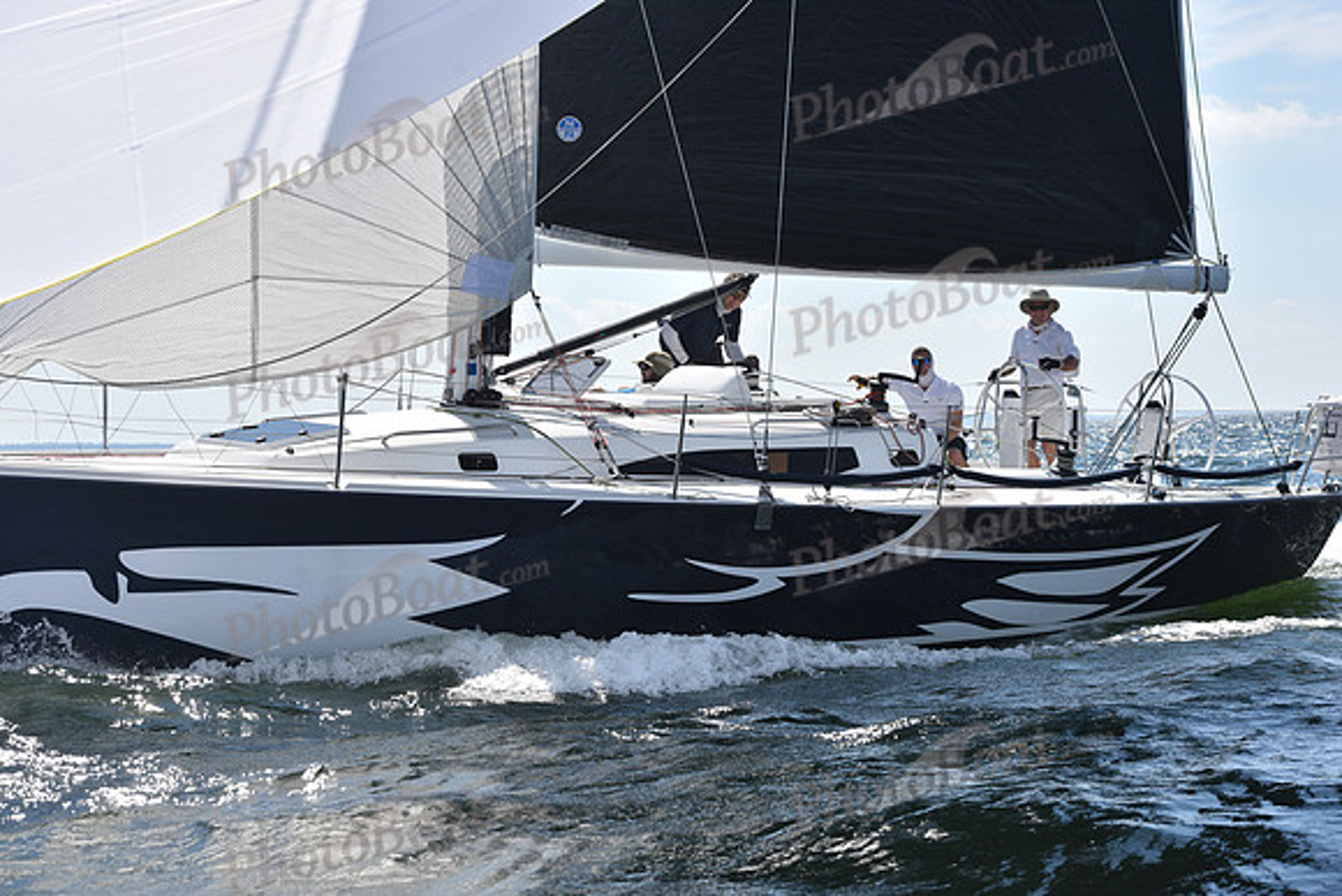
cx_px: 671
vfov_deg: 15.9
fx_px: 3206
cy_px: 448
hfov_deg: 23.6
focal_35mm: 86
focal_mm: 86
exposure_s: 1/1250
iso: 320
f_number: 9
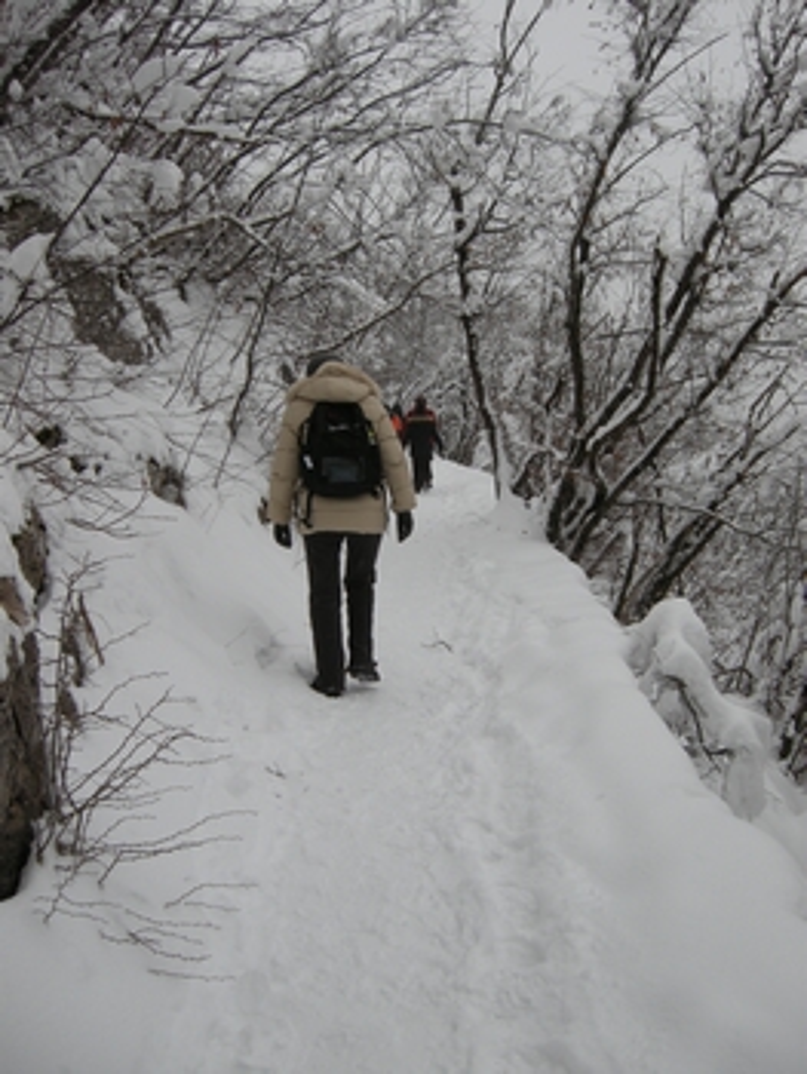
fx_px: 1087
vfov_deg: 52.6
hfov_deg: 40.7
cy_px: 537
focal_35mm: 35
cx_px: 404
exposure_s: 1/148
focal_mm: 7.5
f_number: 3.8
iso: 64
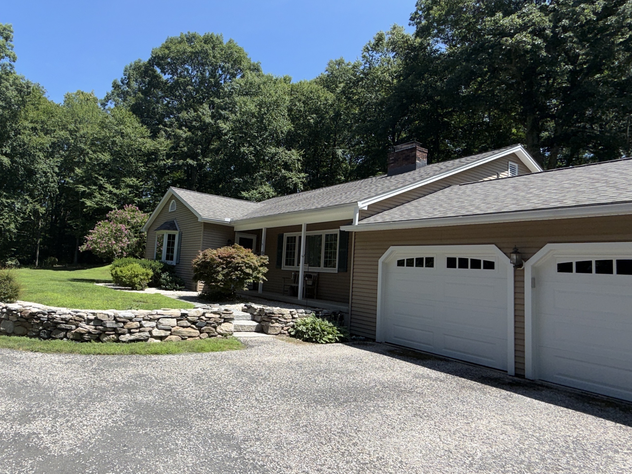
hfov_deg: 74.6
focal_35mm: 22
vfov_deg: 61.1
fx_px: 402
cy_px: 231
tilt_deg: +5.2
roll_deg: -4.0
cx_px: 223
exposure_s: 1/770
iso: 16
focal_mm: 2.22
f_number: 2.2
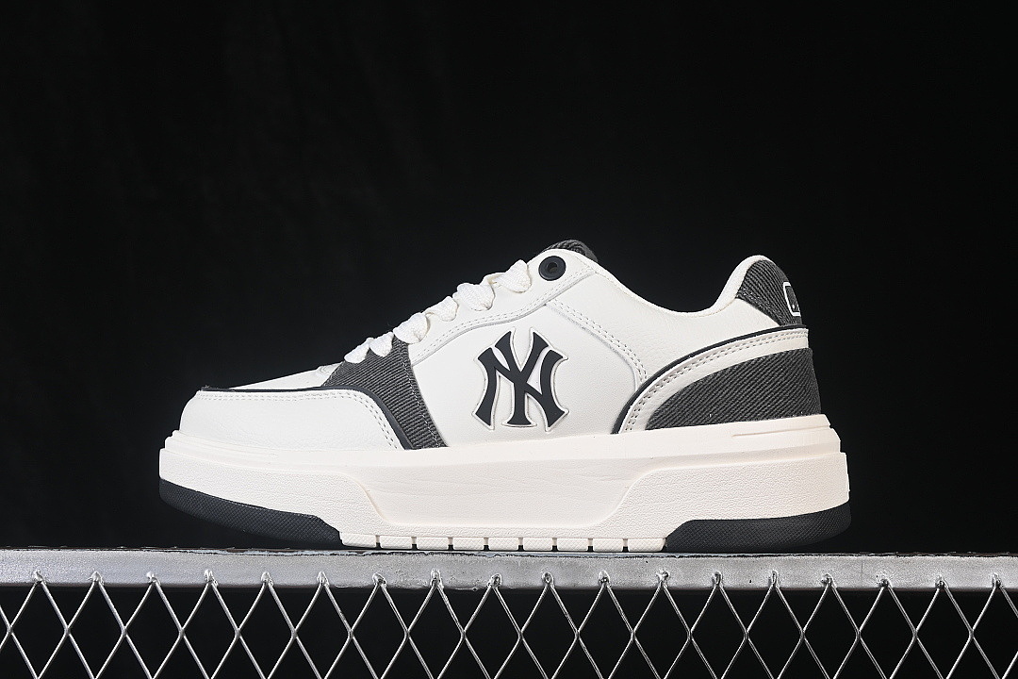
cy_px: 340
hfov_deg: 27.0
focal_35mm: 75
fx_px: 2121
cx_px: 509
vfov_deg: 18.2
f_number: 8
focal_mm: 50
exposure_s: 1/80
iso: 160
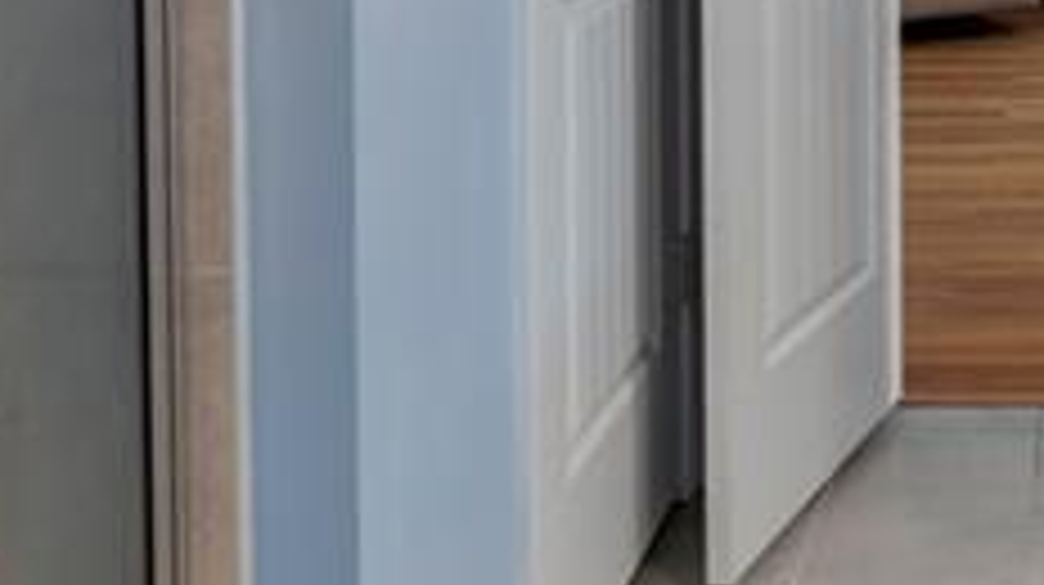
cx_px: 1120
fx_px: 2111
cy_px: -292
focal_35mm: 76
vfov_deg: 14.7
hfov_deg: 25.9
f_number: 9
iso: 640
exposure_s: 1/50
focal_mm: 16.5
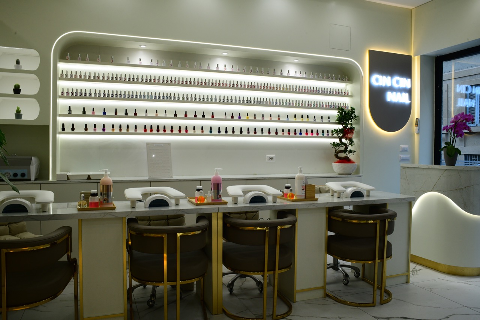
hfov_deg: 65.5
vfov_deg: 46.4
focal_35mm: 28
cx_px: 240
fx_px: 373
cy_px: 160
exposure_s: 1/50
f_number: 20
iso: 800
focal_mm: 28
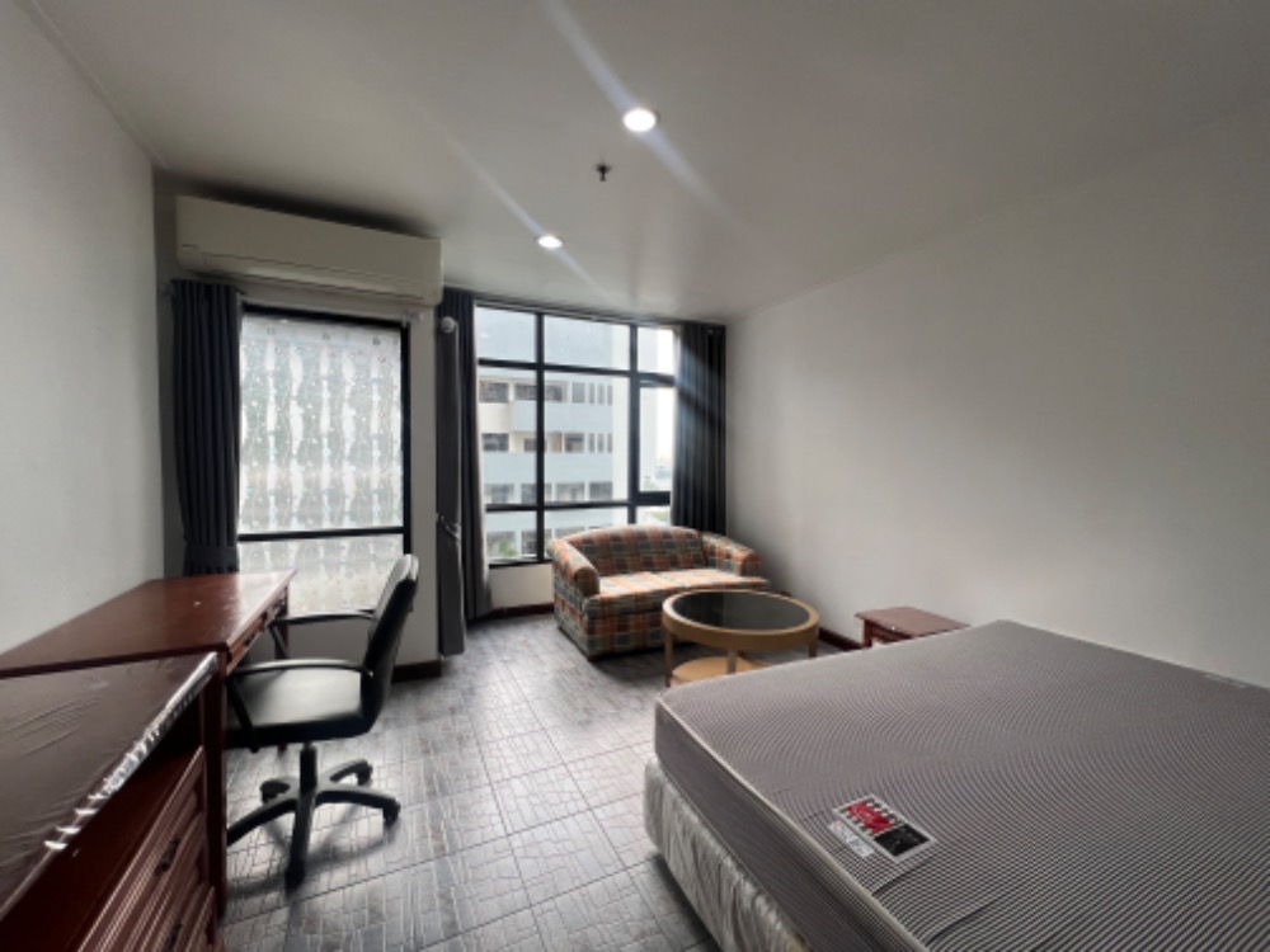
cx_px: 635
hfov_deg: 106.2
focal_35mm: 13
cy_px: 476
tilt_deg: -6.6
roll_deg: -3.1
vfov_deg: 89.9
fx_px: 477
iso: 64
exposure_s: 1/122
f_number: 1.8
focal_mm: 1.57
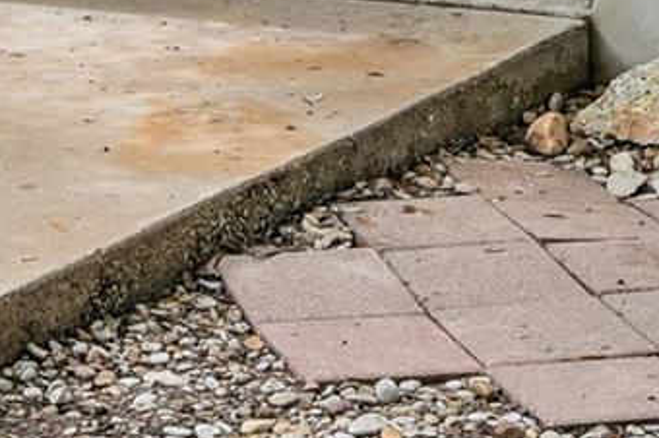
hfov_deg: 10.3
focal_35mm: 199
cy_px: -631
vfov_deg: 6.5
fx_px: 3639
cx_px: 384
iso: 100
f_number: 6.7
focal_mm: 22
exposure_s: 1/45
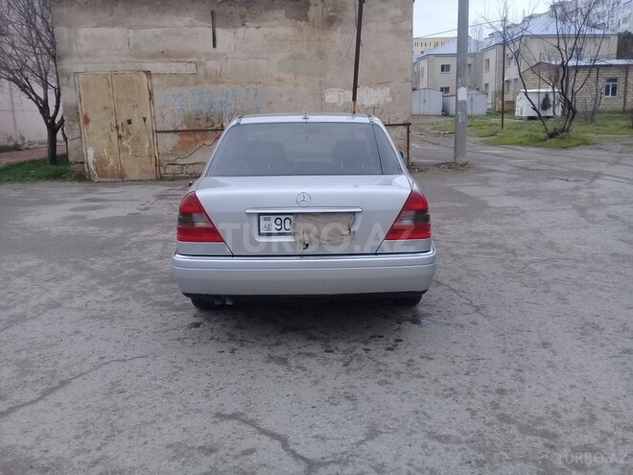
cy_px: 238
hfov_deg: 58.4
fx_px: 567
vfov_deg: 45.4
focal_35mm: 31
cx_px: 316
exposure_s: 1/396
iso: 50
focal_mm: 3.3
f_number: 2.2
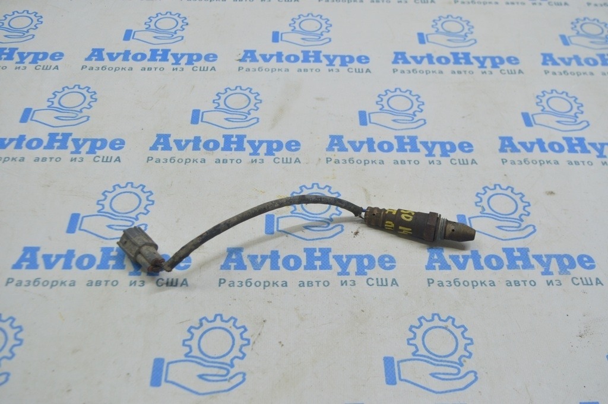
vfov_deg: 34.2
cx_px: 304
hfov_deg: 49.6
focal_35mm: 39
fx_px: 658
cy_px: 202
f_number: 5.6
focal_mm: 26
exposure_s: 1/40
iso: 400
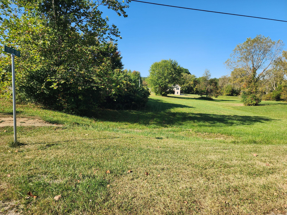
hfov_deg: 73.9
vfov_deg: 58.9
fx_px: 191
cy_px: 108
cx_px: 144
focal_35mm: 23
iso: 12
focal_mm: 6.4
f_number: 1.8
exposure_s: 1/626
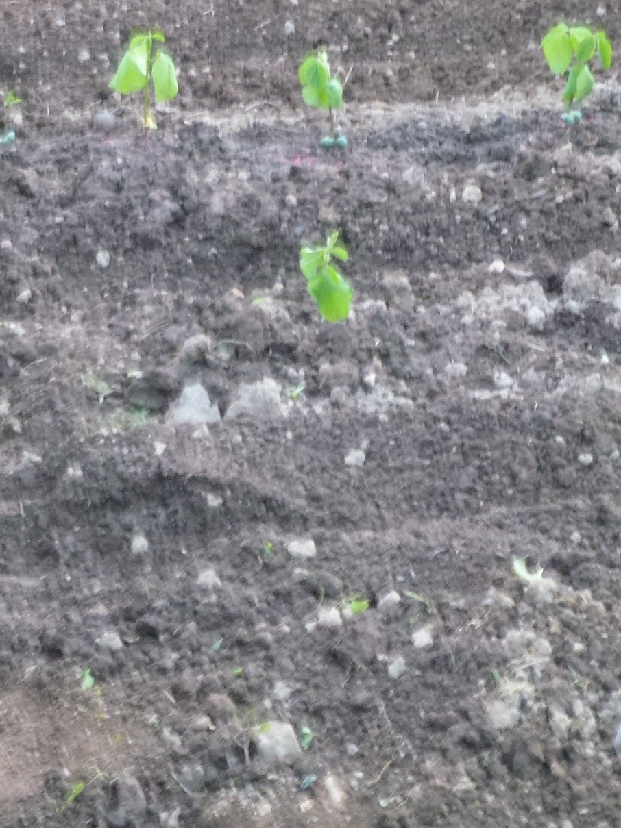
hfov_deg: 6.7
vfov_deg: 8.9
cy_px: 434
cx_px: 125
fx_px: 5313
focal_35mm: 222
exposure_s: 1/4
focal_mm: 23.4
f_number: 5.2
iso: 400
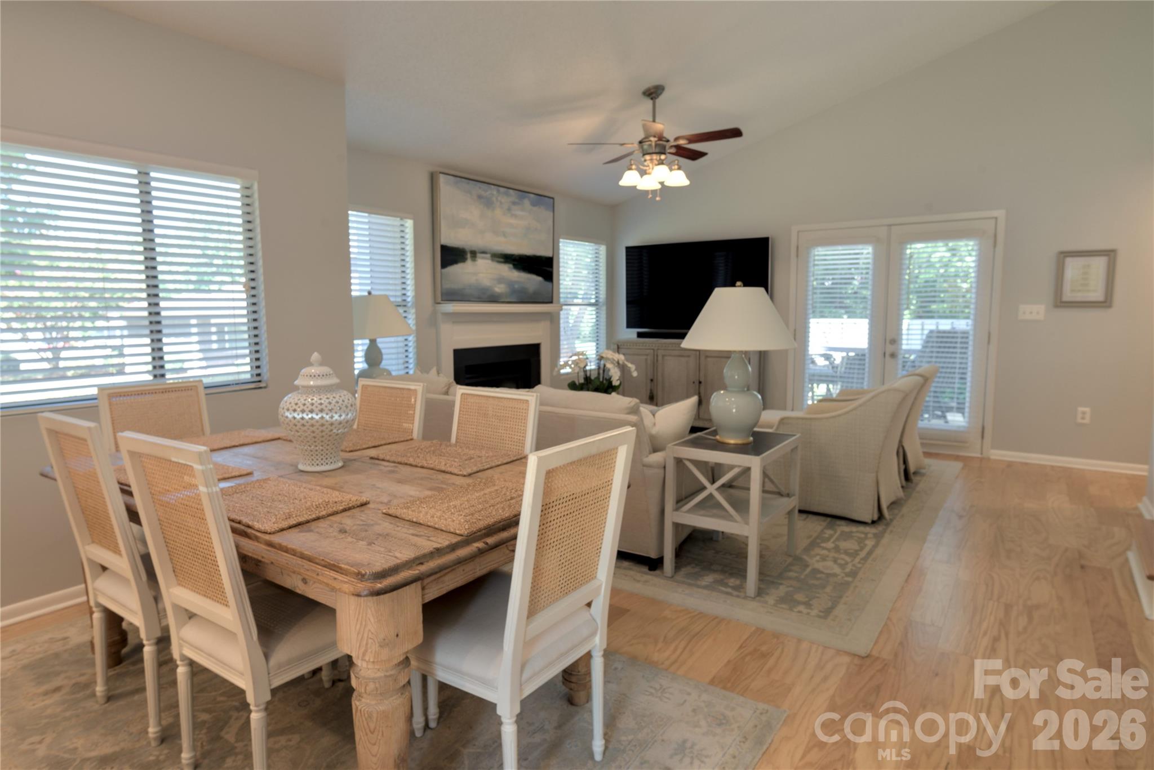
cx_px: 577
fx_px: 641
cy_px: 385
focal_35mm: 20
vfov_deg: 62.0
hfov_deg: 84.0
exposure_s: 1/6
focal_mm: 20
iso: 100
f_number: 7.1
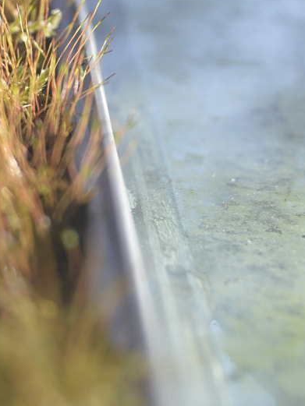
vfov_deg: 8.1
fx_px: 2859
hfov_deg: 6.1
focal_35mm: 243
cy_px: 94
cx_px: -18
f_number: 6.3
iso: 100
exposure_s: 1/160
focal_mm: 55
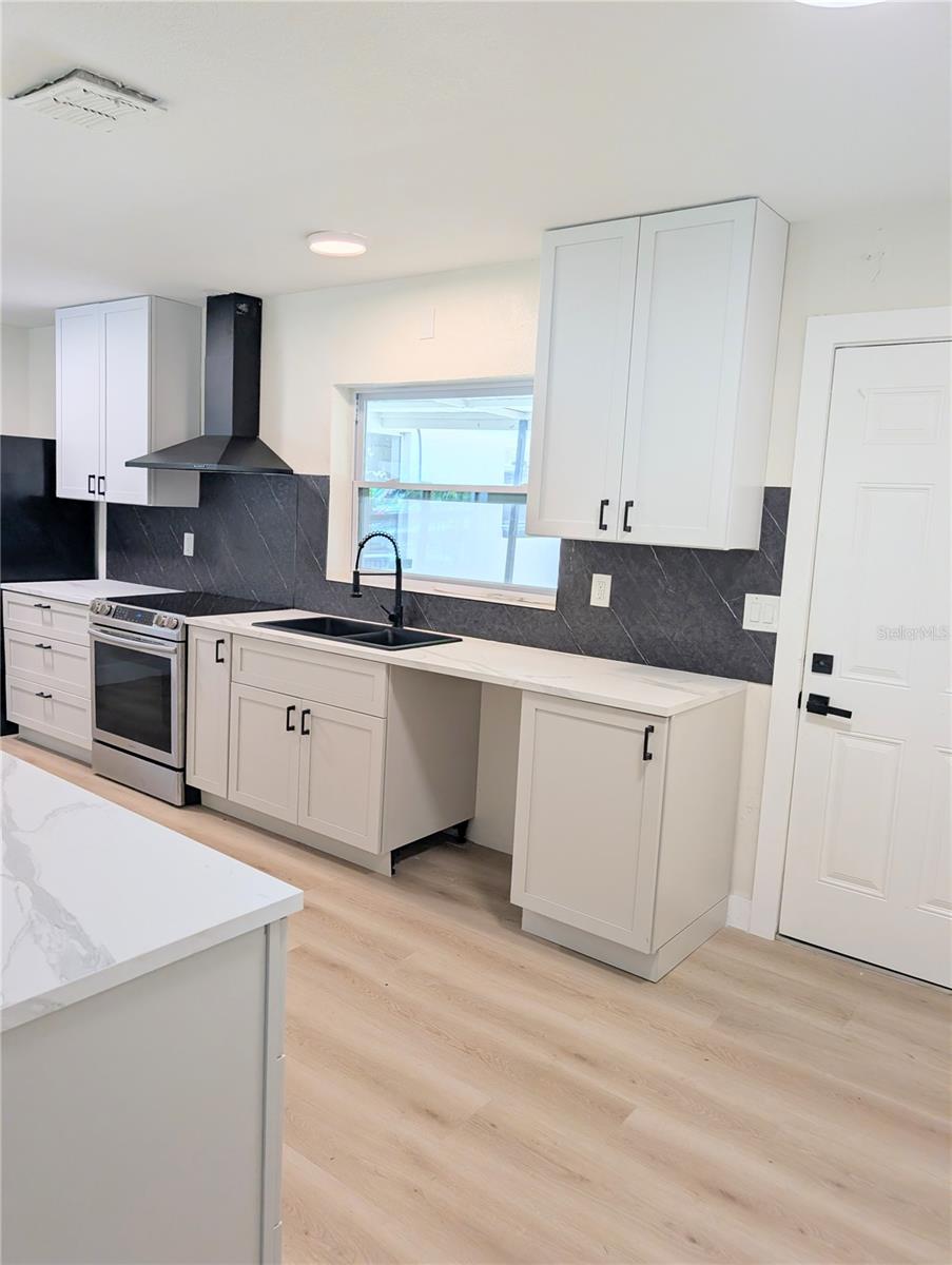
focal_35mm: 24
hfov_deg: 56.9
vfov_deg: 71.5
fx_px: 878
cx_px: 476
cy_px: 632
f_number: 1.68
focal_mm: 6.9
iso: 24
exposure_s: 1/495
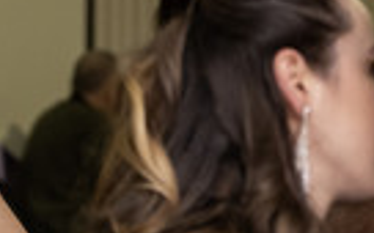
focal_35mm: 398
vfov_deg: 3.3
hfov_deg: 5.3
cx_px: 11
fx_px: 4057
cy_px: 84
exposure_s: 1/125
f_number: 2.8
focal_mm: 55
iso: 1600
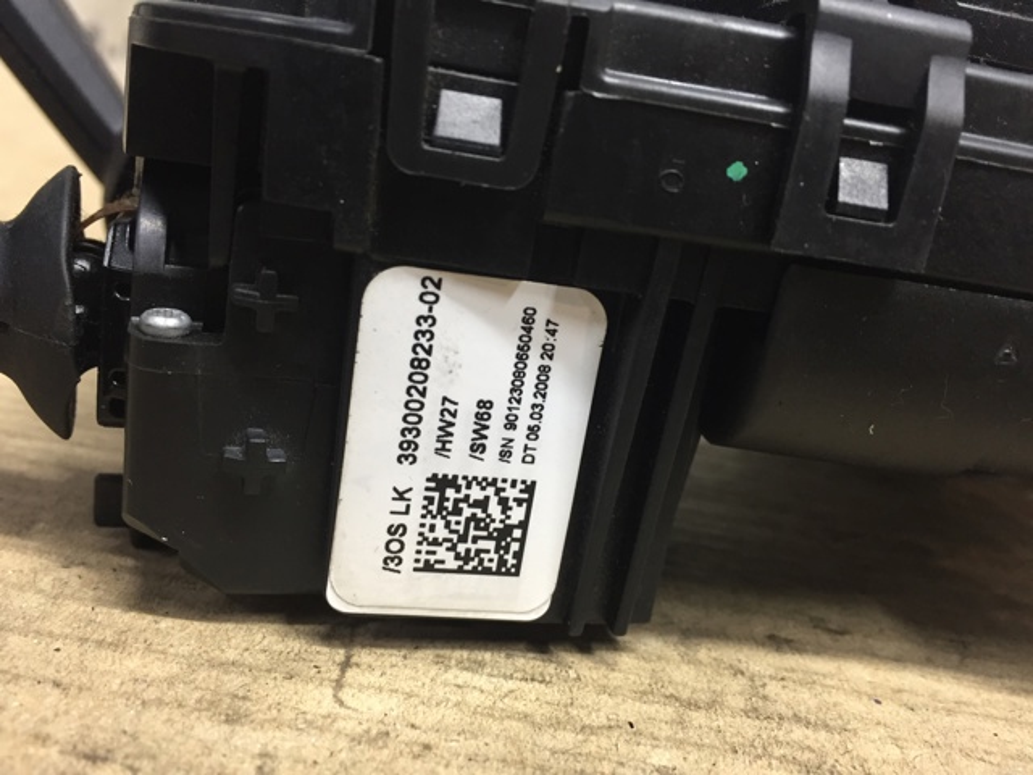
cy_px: 388
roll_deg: -9.4
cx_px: 516
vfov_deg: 48.2
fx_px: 865
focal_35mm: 29
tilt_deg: -17.8
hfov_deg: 61.7
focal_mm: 4.15
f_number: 2.2
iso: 125
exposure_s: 1/33
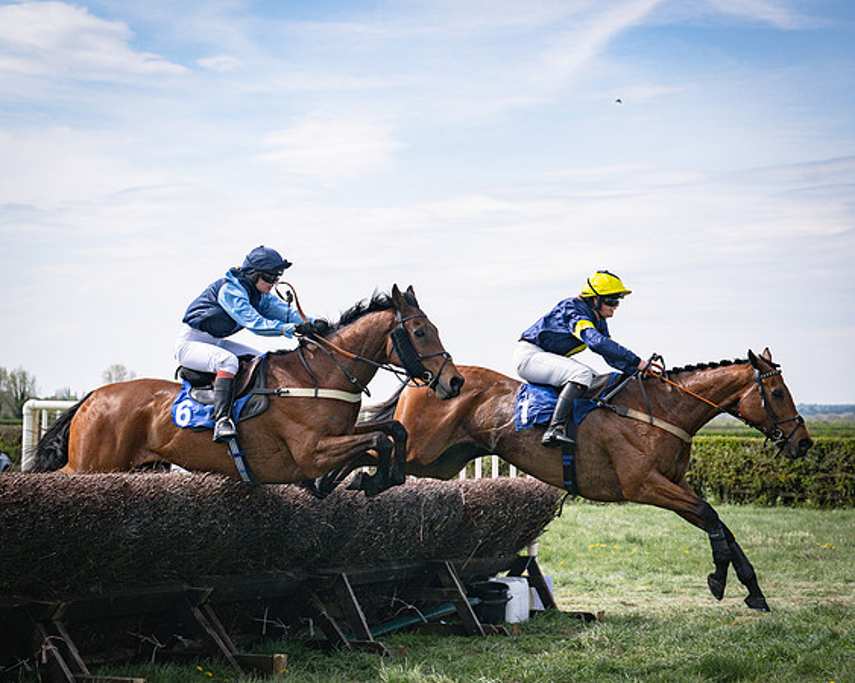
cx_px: 382
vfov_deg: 16.6
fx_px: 2343
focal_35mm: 93
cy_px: 285
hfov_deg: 20.7
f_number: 5
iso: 400
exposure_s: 1/4000
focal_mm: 70
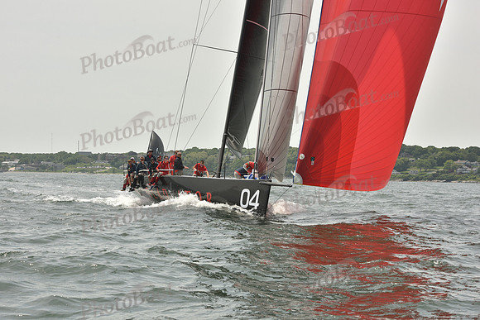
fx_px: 1147
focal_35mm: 86
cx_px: 240
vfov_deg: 15.9
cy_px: 160
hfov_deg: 23.6
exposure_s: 1/1000
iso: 400
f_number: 11
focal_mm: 86
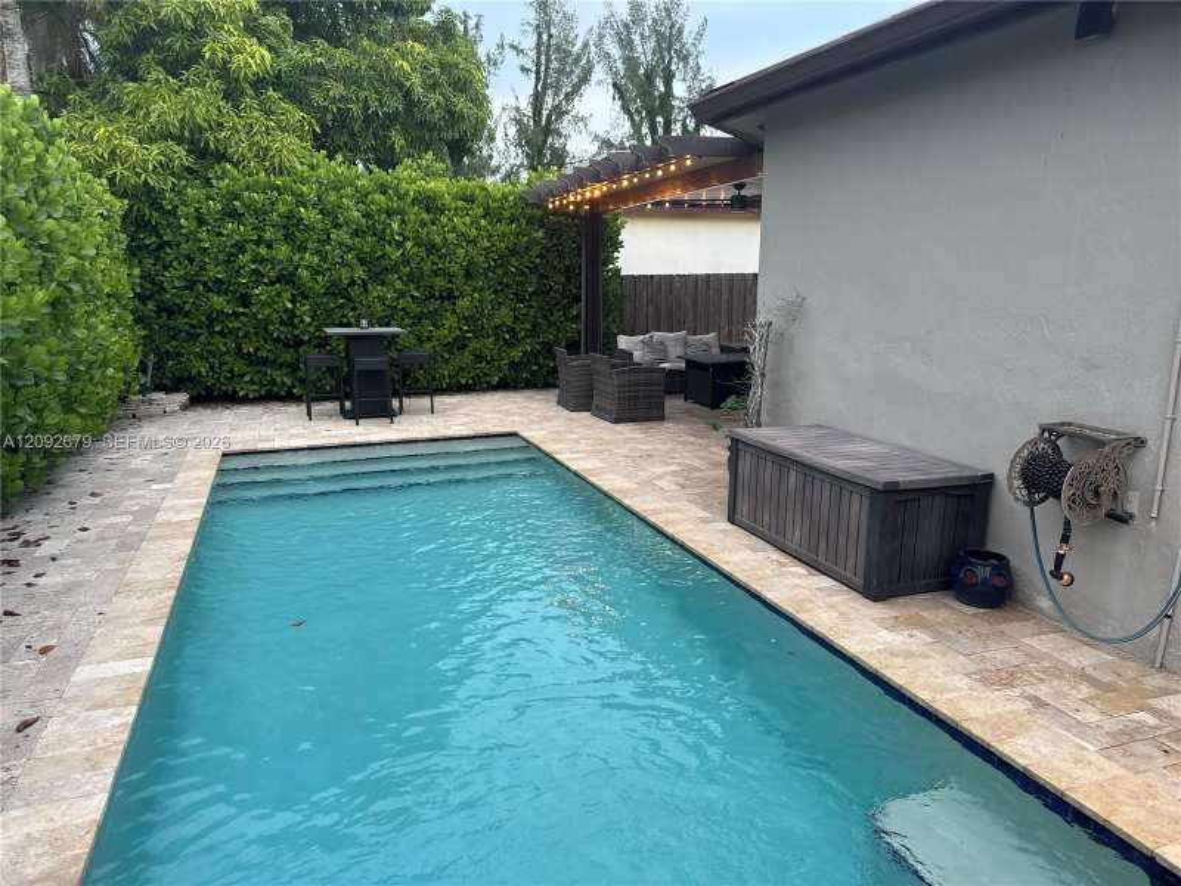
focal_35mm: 24
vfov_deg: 56.8
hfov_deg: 71.6
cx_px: 590
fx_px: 819
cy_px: 443
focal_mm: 6.76
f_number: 1.78
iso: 125
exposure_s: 1/63
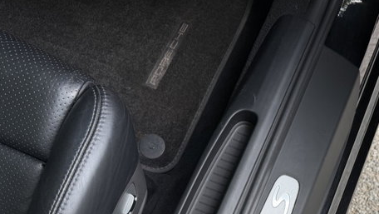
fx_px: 442
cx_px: 246
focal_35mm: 44
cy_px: 229
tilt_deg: -77.9
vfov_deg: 25.4
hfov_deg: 45.8
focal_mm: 6.76
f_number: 1.78
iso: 64
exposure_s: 1/205
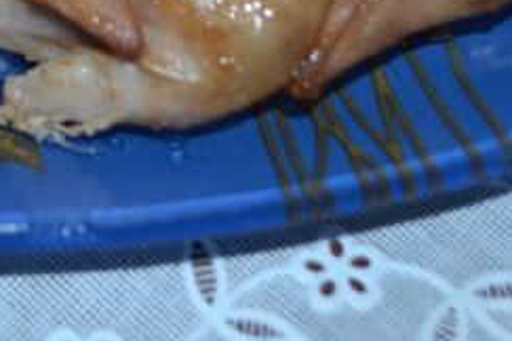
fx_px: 1934
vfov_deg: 9.6
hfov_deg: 14.7
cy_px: -270
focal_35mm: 136
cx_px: -78
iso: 200
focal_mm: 22
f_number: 3.8
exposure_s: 1/60
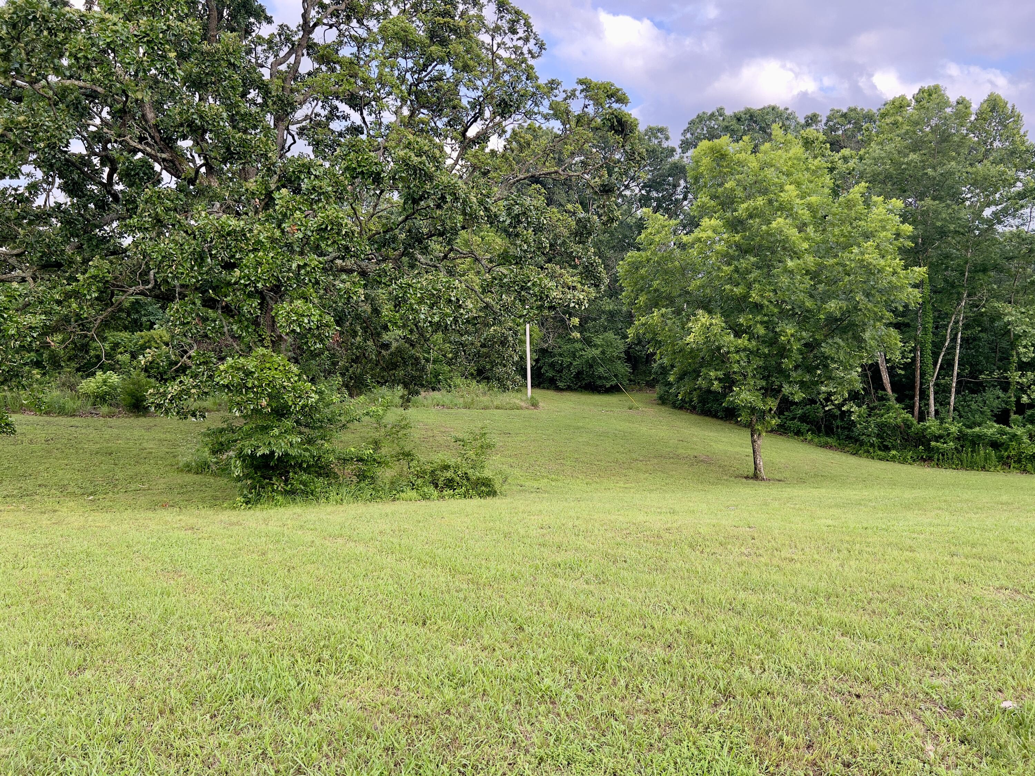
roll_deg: +1.7
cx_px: 518
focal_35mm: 26
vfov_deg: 53.1
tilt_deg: -2.2
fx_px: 777
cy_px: 388
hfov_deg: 67.3
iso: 50
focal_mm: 5.7
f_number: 1.5
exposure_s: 1/337
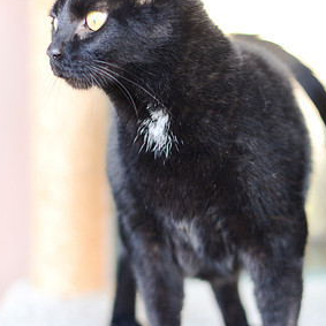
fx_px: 1076
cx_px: 160
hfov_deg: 17.2
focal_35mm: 101
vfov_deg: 17.2
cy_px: 154
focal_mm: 50
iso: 500
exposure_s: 1/200
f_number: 1.8
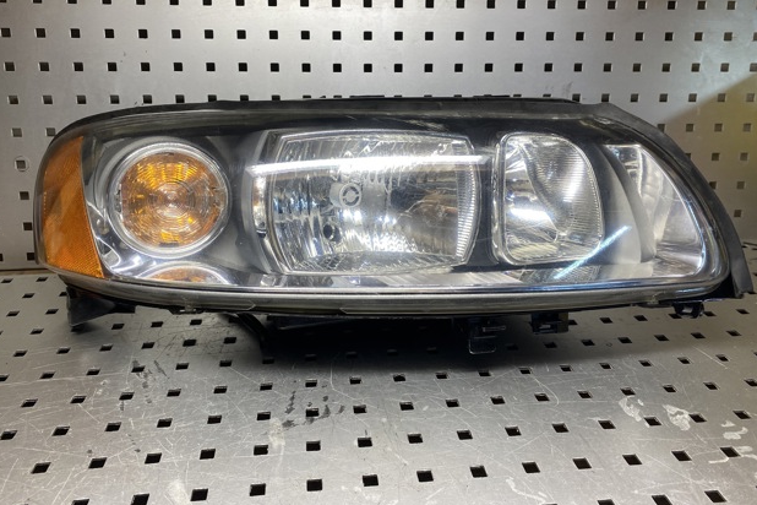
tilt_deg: -18.8
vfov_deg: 46.3
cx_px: 377
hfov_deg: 65.5
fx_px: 589
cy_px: 216
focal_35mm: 28
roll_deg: -1.2
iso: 40
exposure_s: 1/100
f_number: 1.8
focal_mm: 4.25
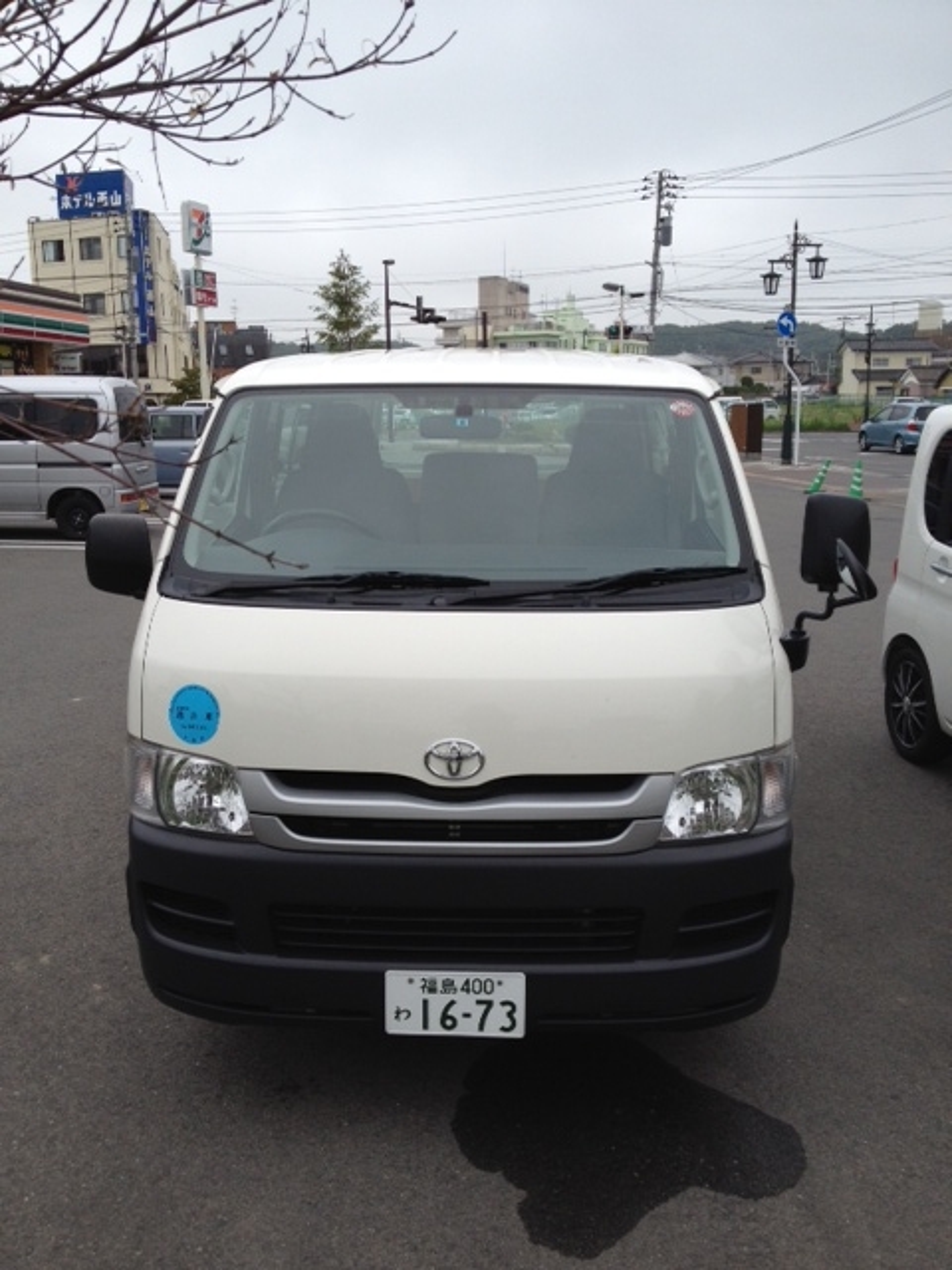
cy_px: 635
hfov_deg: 40.7
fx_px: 1283
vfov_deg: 52.6
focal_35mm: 35
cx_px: 476
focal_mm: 4.28
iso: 64
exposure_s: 1/1004
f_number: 2.4
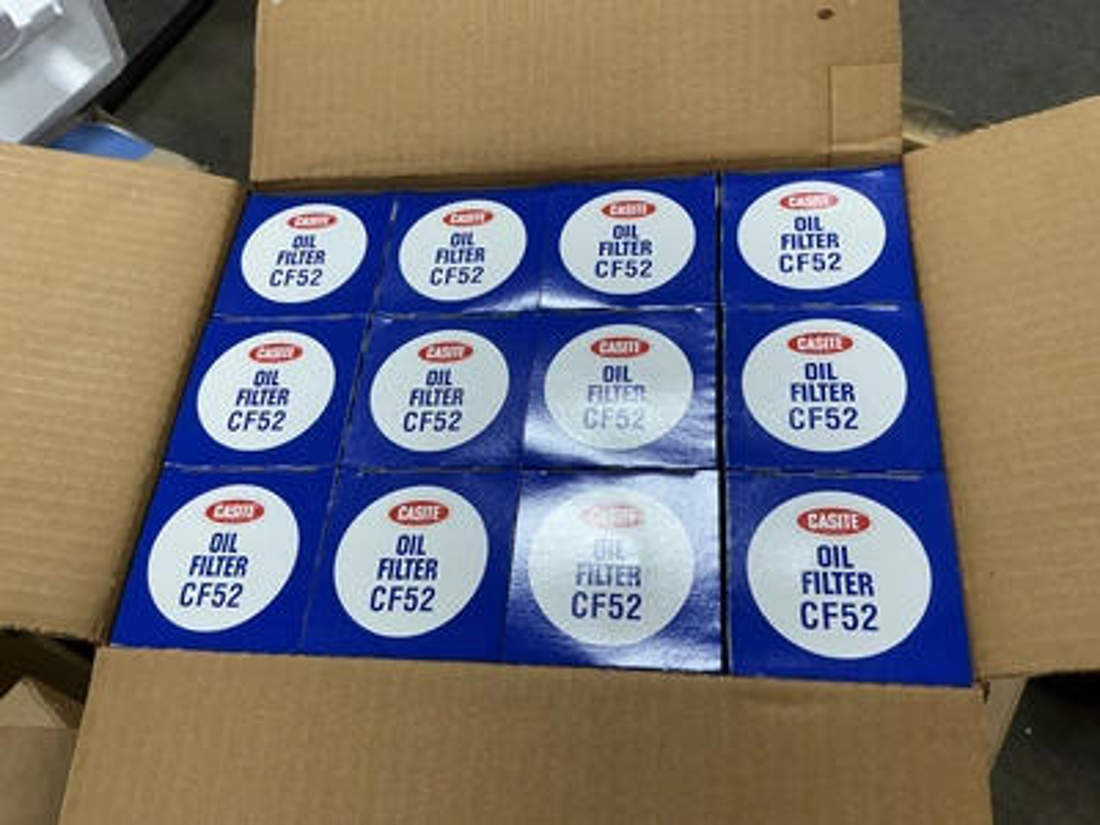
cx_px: 550
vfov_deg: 49.7
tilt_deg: -56.6
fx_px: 890
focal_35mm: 28
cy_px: 412
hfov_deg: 63.4
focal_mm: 3
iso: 80
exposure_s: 1/60
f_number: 1.8
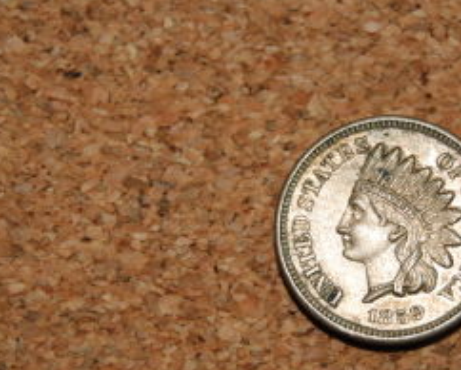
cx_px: 351
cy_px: 232
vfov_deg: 11.0
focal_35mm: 141
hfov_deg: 13.6
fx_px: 1923
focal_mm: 55
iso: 200
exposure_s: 1/60
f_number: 5.6
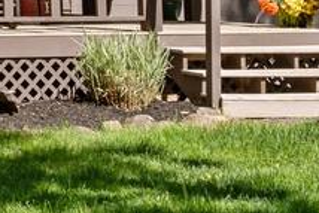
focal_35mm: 141
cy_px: -144
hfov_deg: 12.3
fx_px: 1250
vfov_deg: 9.4
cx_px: -385
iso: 500
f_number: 8
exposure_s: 1/800
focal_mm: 21
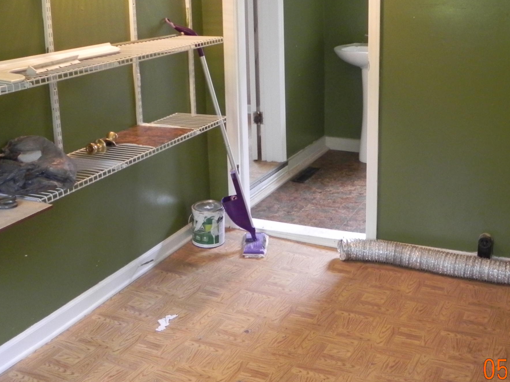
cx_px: 317
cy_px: 113
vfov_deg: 32.5
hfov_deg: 42.6
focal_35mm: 44
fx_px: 648
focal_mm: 4.6
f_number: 2.8
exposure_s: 1/30
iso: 340
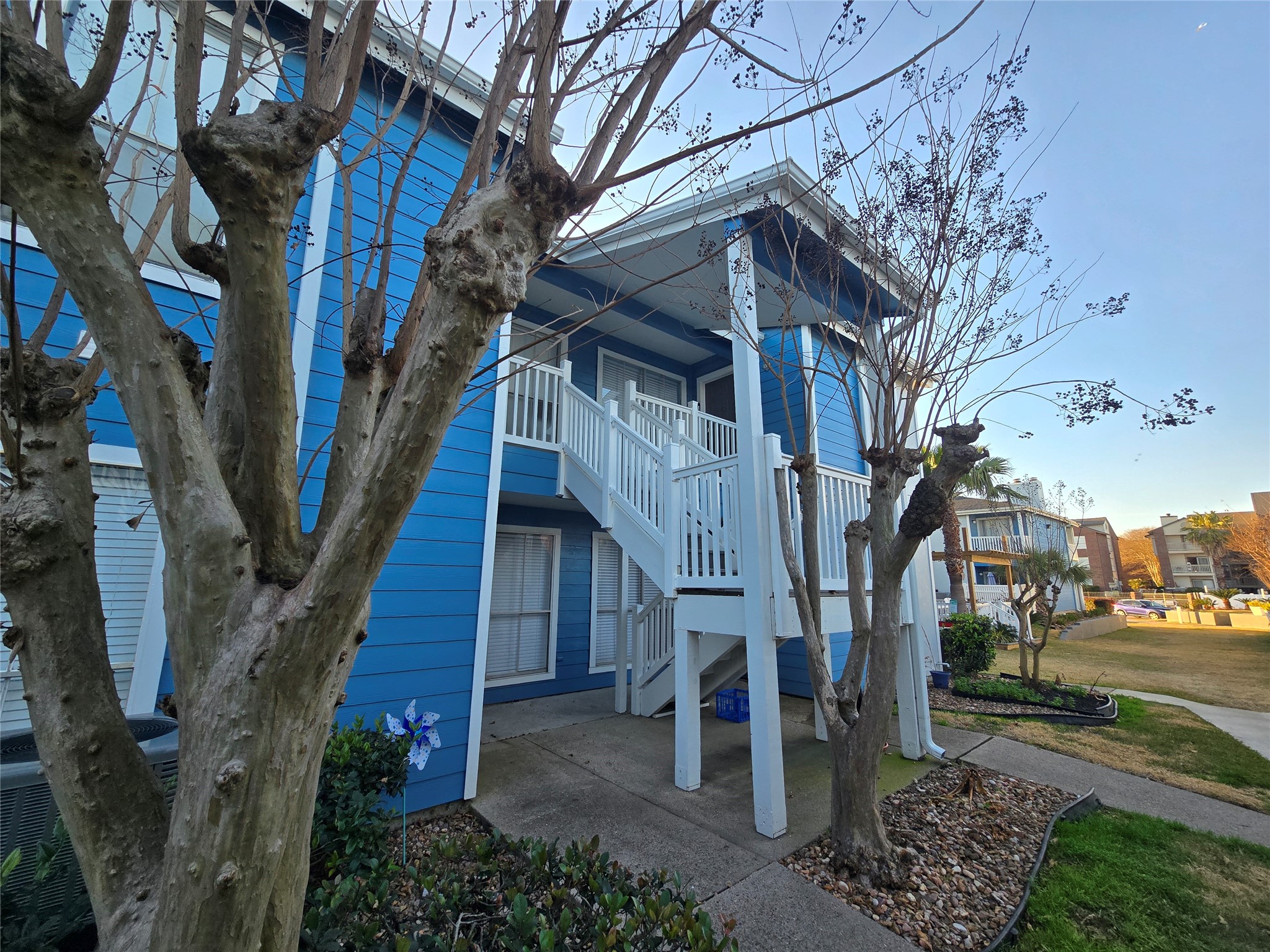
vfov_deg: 89.9
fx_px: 477
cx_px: 635
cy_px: 476
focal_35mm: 13
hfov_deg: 106.2
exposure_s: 1/267
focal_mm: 2.2
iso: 50
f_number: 2.2
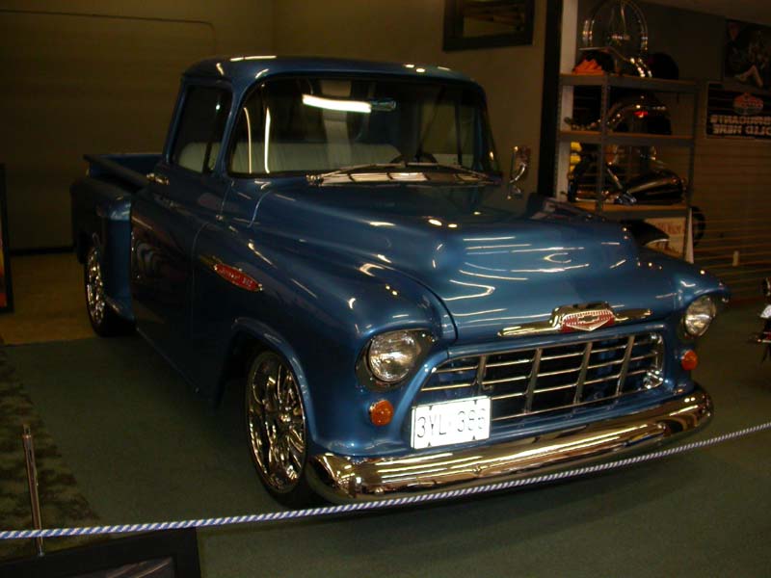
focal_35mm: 38
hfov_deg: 49.0
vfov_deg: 37.7
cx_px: 386
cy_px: 289
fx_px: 846
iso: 200
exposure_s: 1/60
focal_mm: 7.85
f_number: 2.6
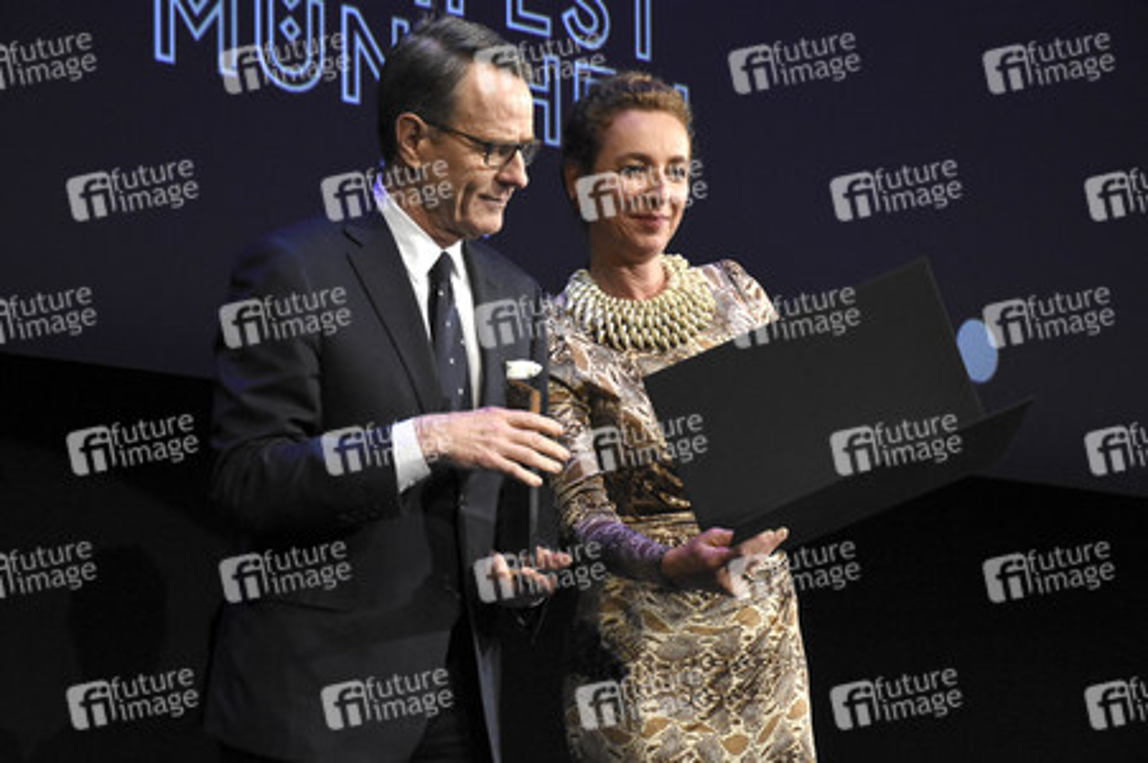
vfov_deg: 13.0
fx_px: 3346
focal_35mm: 105
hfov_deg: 19.5
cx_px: 574
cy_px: 382
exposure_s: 1/160
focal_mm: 70
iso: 3200
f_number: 6.3
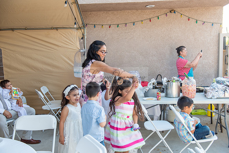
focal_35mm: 36
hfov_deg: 53.1
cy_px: 76
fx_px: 229
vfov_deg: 36.9
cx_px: 114
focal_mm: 36
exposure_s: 1/250
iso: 200
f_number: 4.5
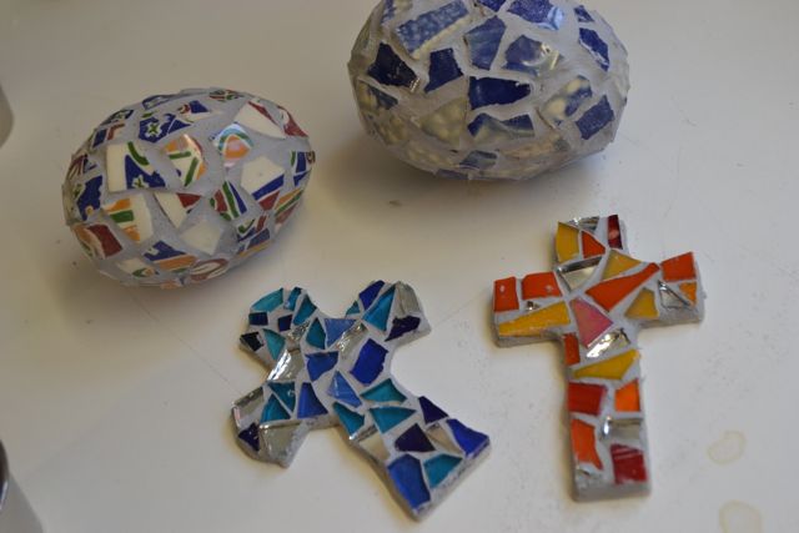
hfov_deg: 38.9
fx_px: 1132
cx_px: 400
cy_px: 266
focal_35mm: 51
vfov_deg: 26.5
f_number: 5
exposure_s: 1/40
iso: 200
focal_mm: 34
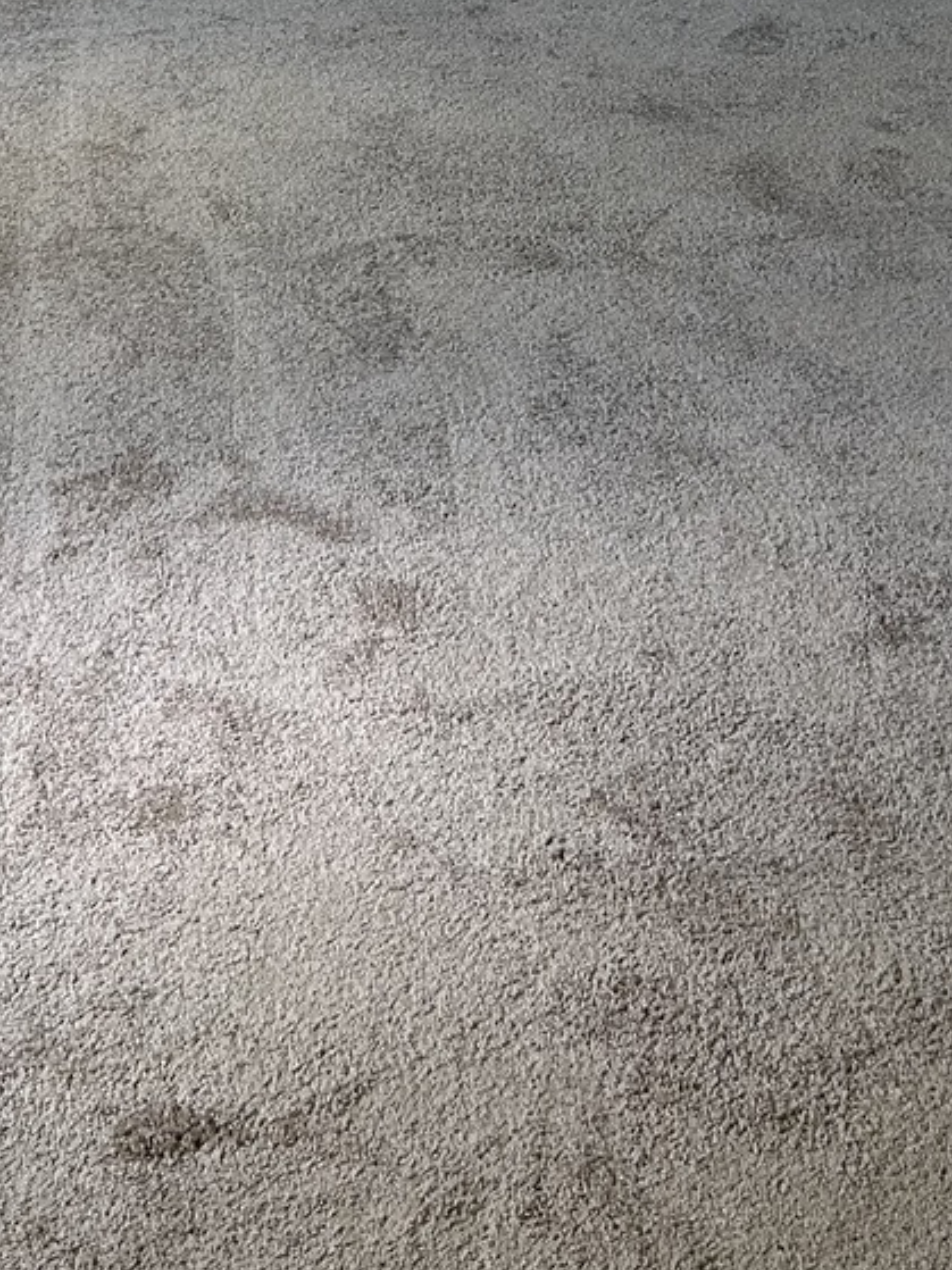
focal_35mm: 67
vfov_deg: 25.7
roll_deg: +1.1
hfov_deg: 21.8
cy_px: -289
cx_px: 279
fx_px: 2458
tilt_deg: -9.6
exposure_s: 1/121
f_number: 1.5
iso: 100
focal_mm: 5.7
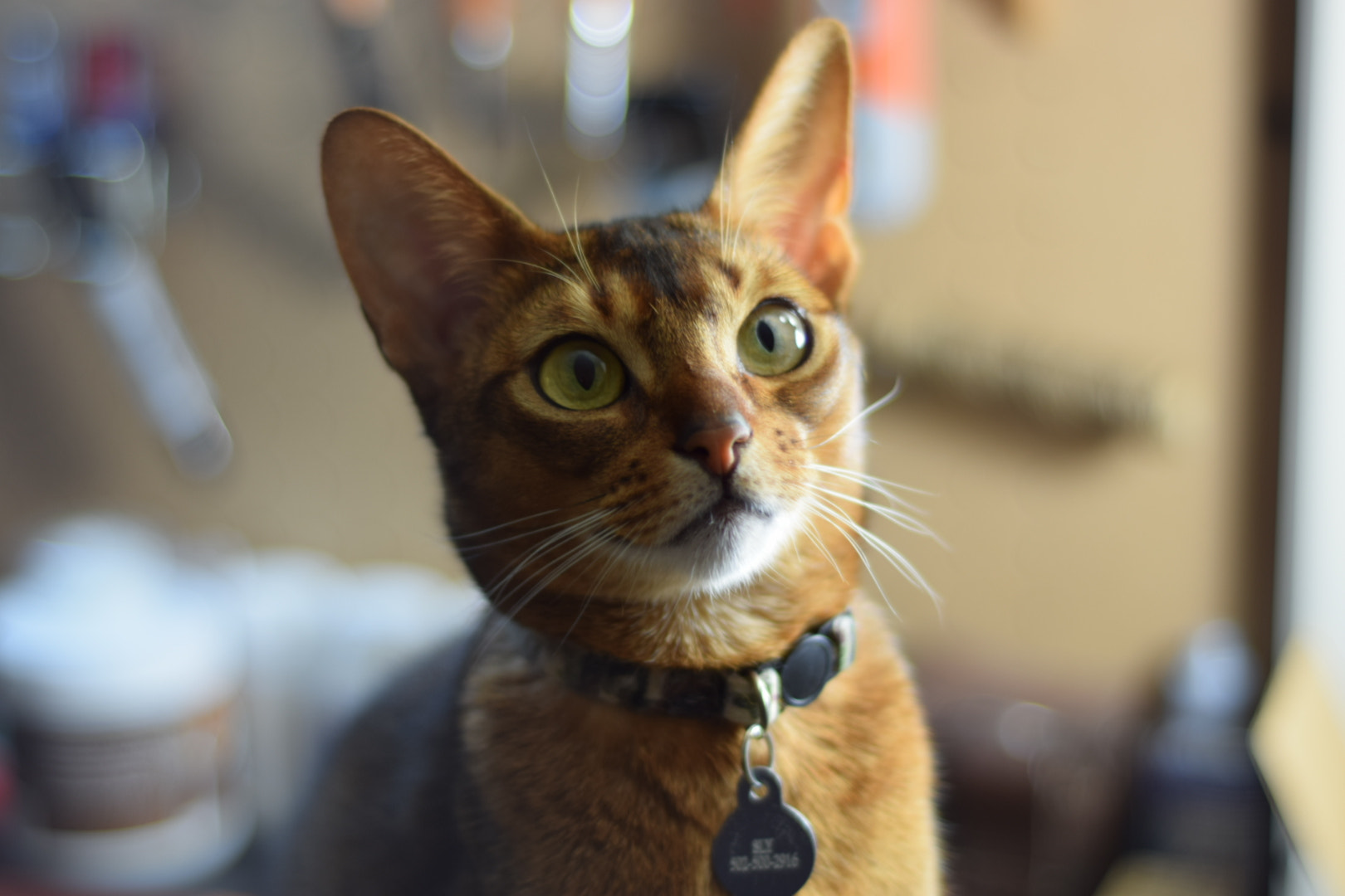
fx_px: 2802
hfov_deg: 27.0
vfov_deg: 18.2
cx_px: 672
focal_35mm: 75
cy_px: 448
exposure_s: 1/50
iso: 100
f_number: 1.8
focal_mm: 50
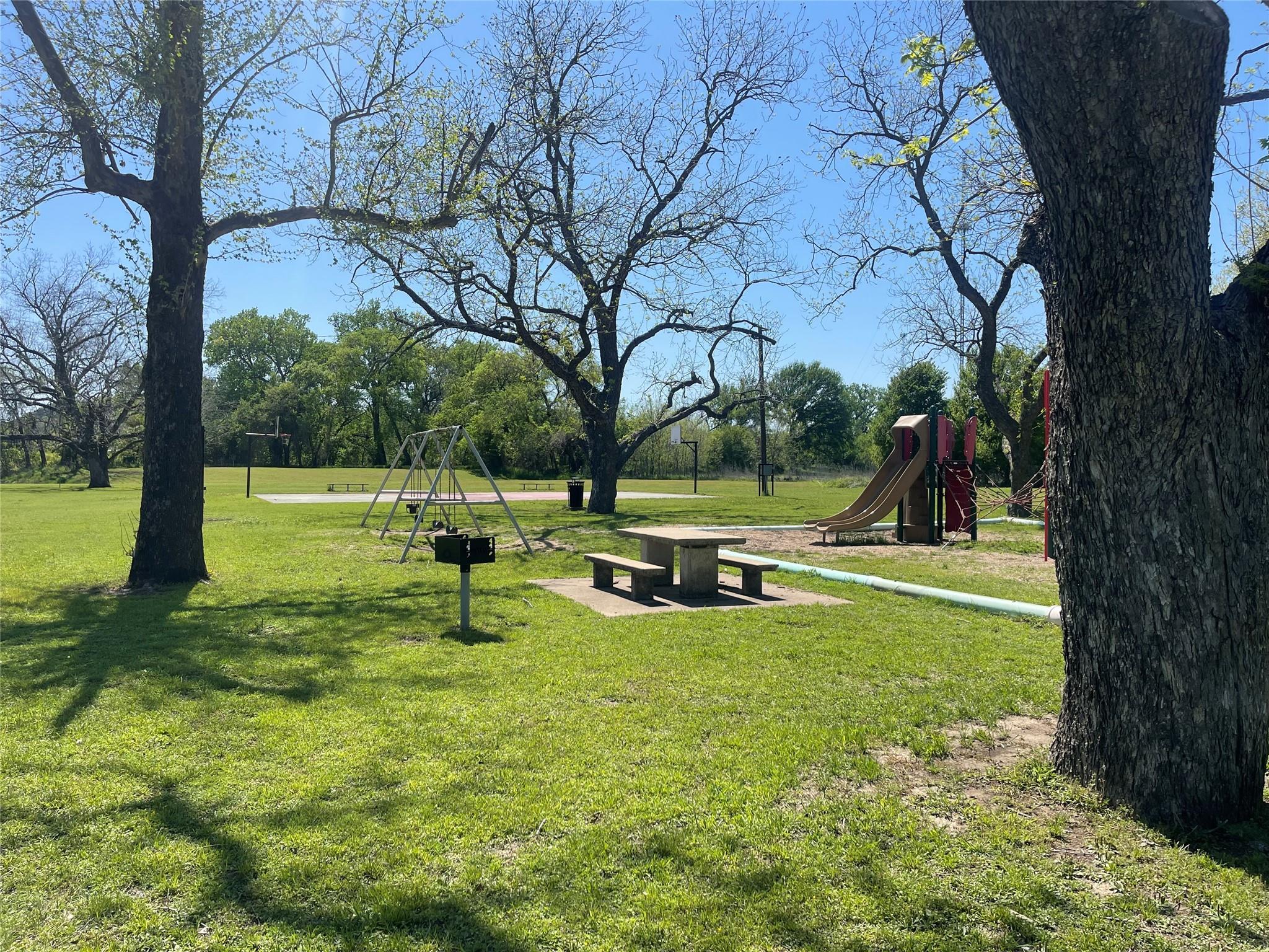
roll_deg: -0.4
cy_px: 476
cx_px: 634
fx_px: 916
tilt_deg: -1.3
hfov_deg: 69.4
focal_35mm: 25
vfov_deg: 54.9
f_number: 1.6
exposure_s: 1/3344
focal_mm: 5.1
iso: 32
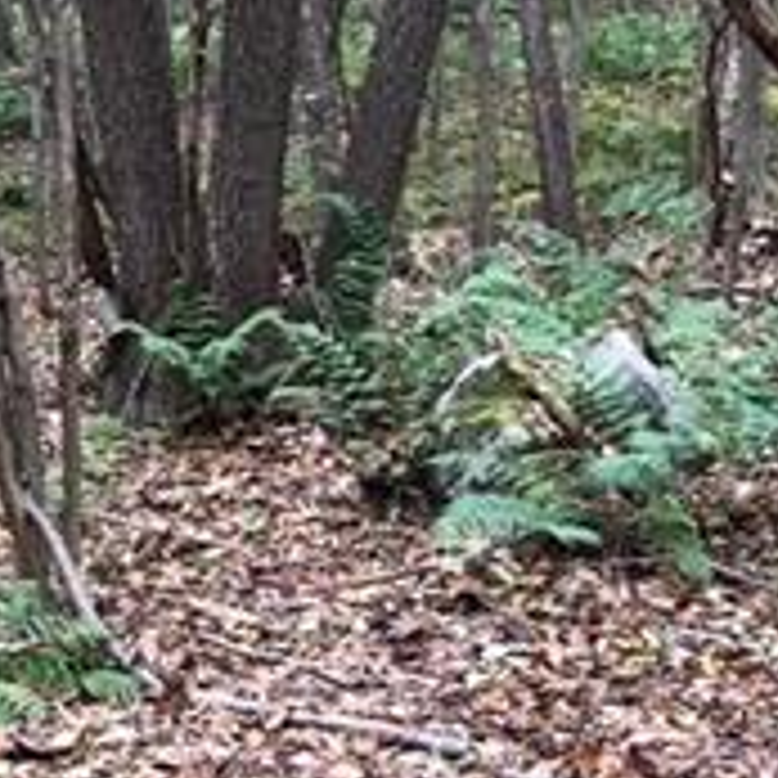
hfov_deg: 15.7
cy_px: 571
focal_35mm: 110
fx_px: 2797
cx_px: 171
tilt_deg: -5.4
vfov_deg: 15.8
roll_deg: -3.5
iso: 25
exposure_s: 1/60
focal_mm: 3.99
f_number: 1.8
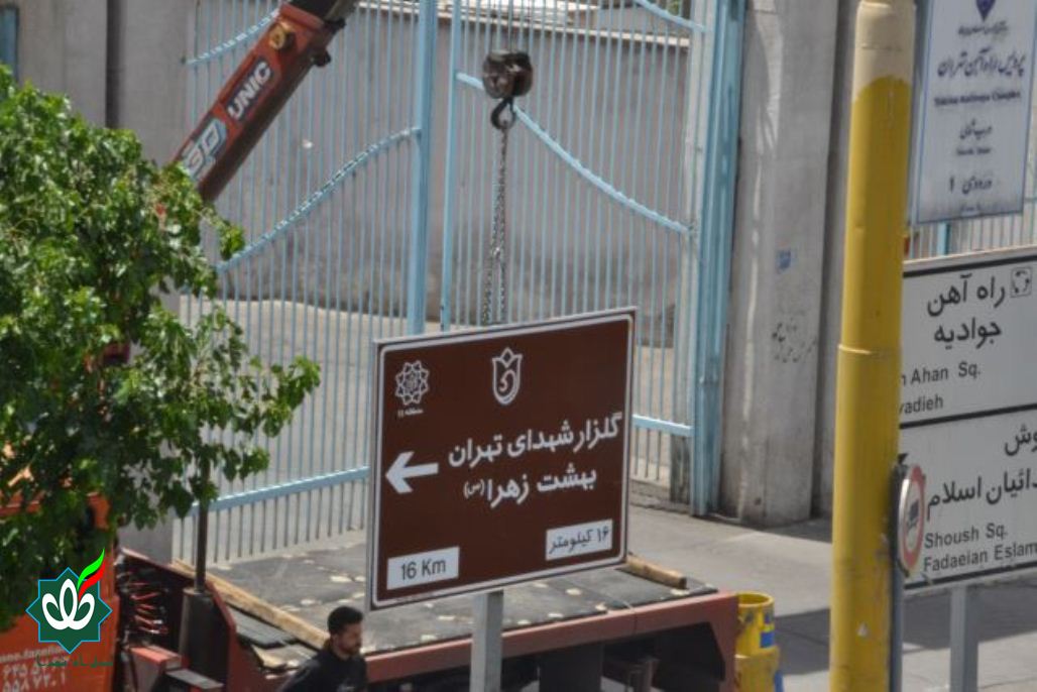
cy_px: 346
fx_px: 4538
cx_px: 518
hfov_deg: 13.0
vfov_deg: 8.7
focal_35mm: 158
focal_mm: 105
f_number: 36
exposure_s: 1/50
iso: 800
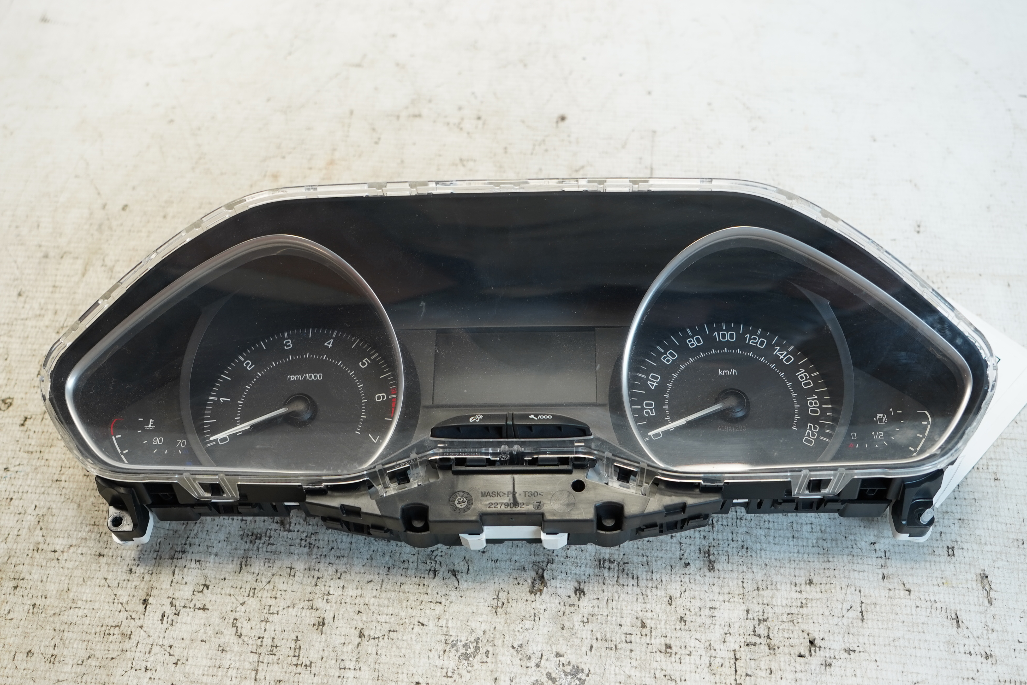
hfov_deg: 49.6
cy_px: 342
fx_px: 1112
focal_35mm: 39
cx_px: 514
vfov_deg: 34.2
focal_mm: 26
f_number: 4
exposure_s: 1/60
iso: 250
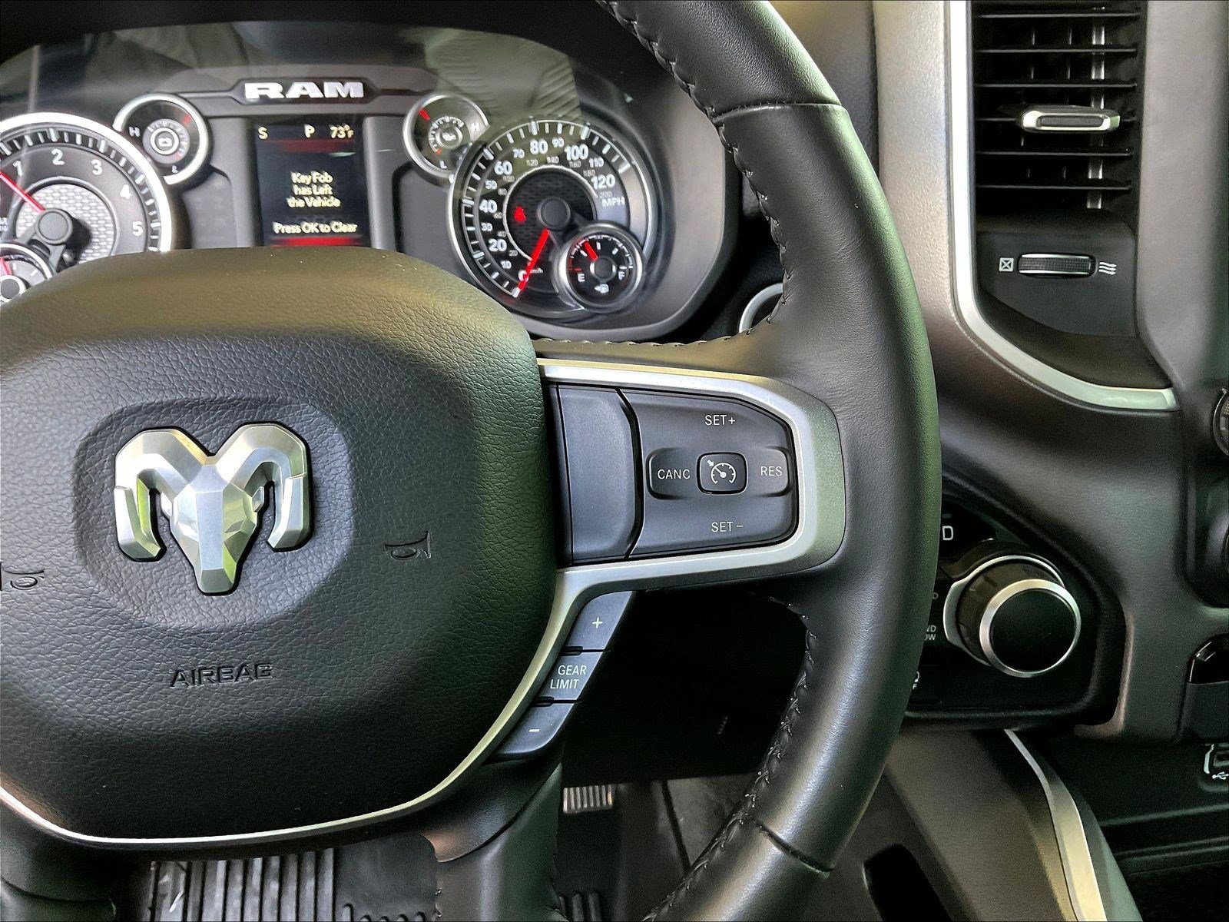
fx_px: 1030
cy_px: 461
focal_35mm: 29
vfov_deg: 48.2
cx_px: 614
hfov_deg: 61.7
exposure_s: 1/60
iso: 200
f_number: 1.8
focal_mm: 3
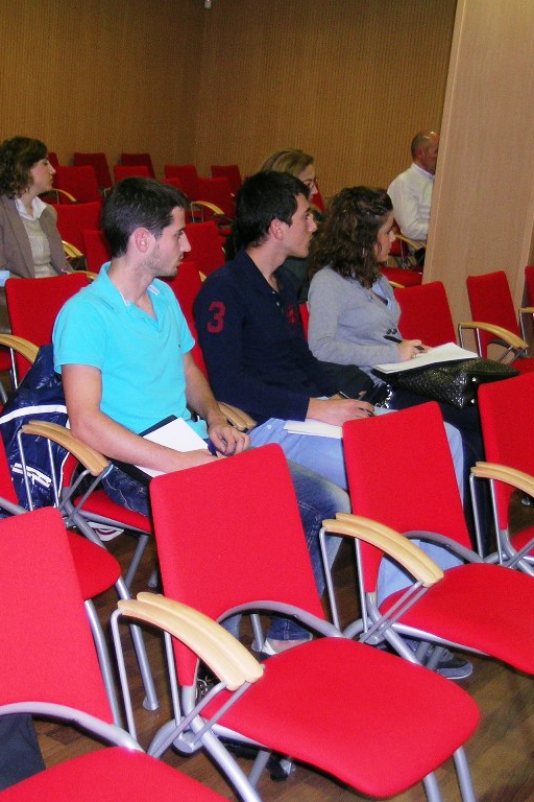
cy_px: 404
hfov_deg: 23.0
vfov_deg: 33.9
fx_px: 1313
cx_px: 209
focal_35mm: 59
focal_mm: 8.7
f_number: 3.2
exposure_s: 1/60.1
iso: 89
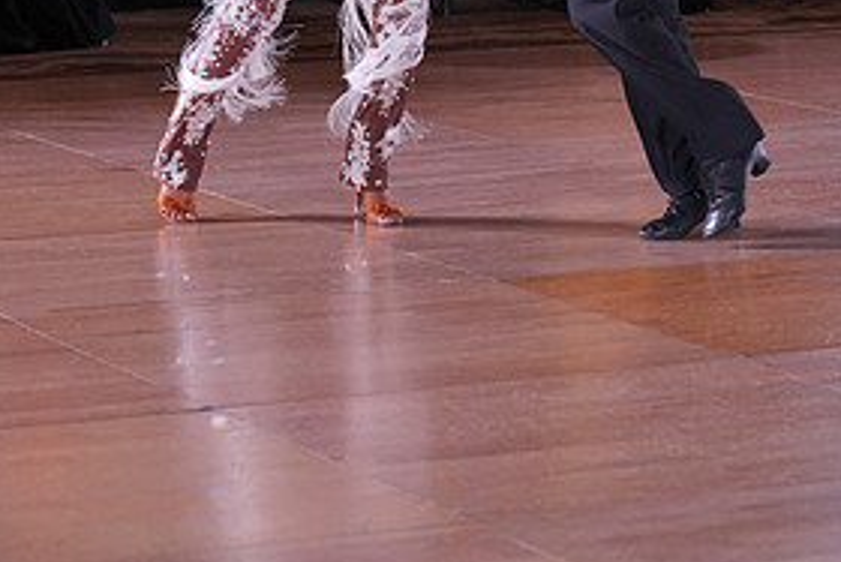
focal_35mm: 174
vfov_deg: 7.8
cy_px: -228
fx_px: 4067
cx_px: 521
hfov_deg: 11.8
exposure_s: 1/400
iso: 2000
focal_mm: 84
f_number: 4
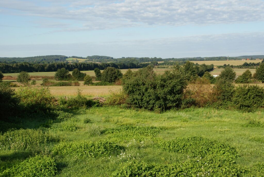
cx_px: 132
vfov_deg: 25.8
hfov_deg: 37.8
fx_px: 385
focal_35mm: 52
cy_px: 88
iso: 100
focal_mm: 35
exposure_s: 1/250
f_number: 8
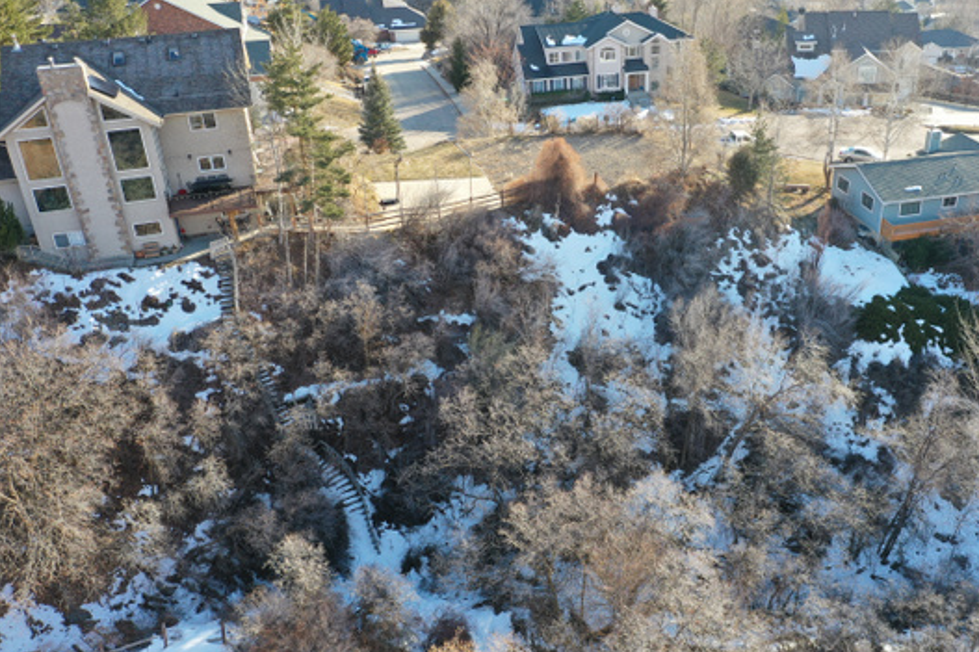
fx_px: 924
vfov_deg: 38.8
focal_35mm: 34
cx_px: 587
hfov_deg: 55.4
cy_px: 300
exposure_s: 1/160
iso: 100
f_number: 4.5
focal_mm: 10.26
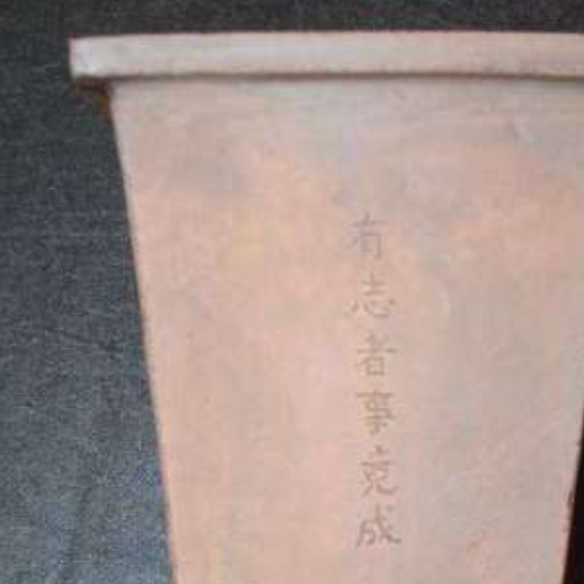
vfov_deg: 18.0
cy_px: 460
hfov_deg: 18.1
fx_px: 1832
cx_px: 373
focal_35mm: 96
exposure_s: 1/60
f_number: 3.6
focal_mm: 10.3
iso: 100
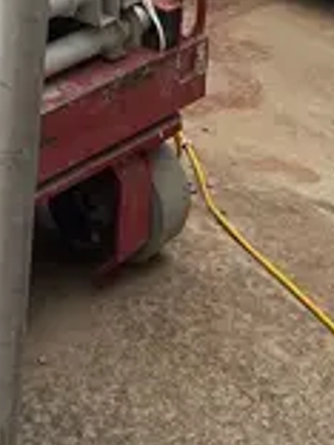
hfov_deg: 11.2
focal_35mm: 122
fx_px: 1570
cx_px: -288
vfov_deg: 13.9
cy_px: -415
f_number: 1.6
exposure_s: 1/1294
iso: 50
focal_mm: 5.1
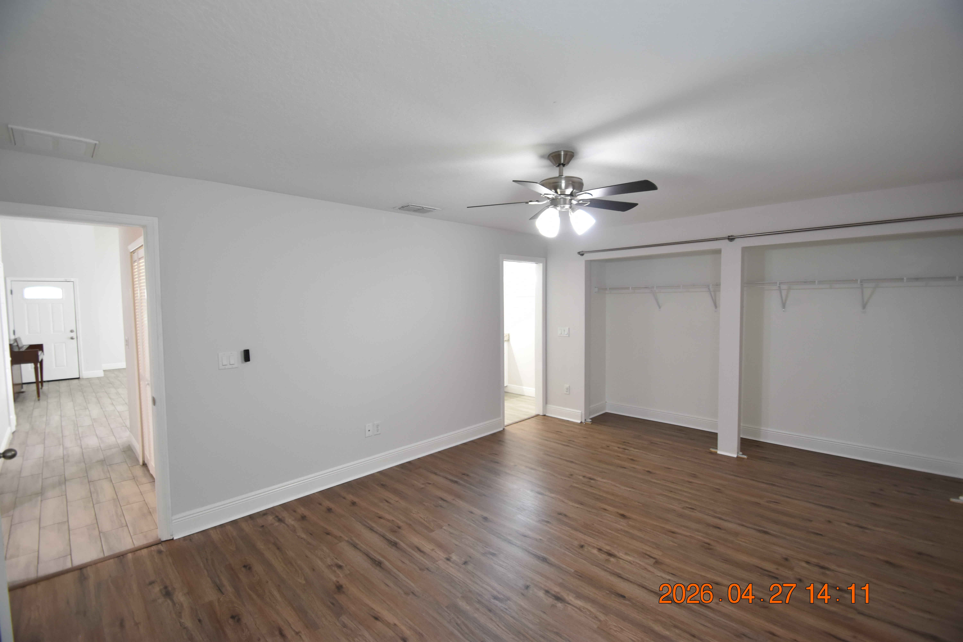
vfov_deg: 77.3
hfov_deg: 100.4
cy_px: 321
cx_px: 482
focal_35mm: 15
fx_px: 401
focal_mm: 10
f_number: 3.5
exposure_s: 1/20
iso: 800
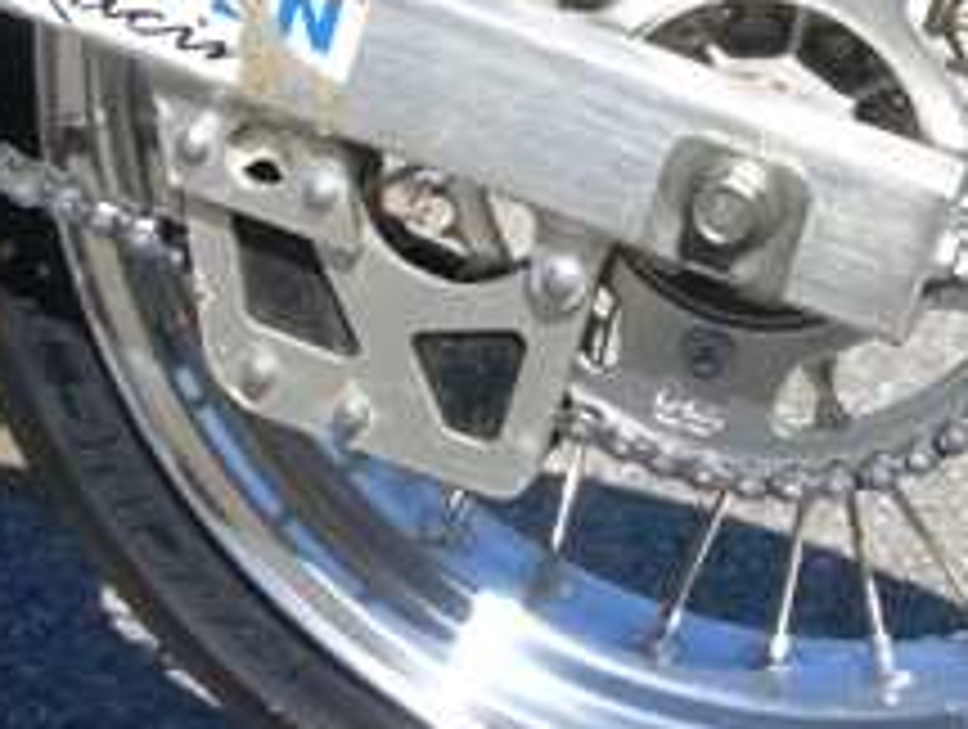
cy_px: 94
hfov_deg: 18.8
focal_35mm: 104
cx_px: 585
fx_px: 2913
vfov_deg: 14.2
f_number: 4.3
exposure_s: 1/500
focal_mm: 5.8
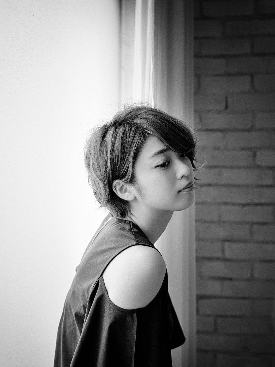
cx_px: 137
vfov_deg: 33.2
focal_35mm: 58
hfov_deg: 25.2
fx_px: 615
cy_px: 199
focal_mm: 35
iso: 400
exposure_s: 1/500
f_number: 2.8
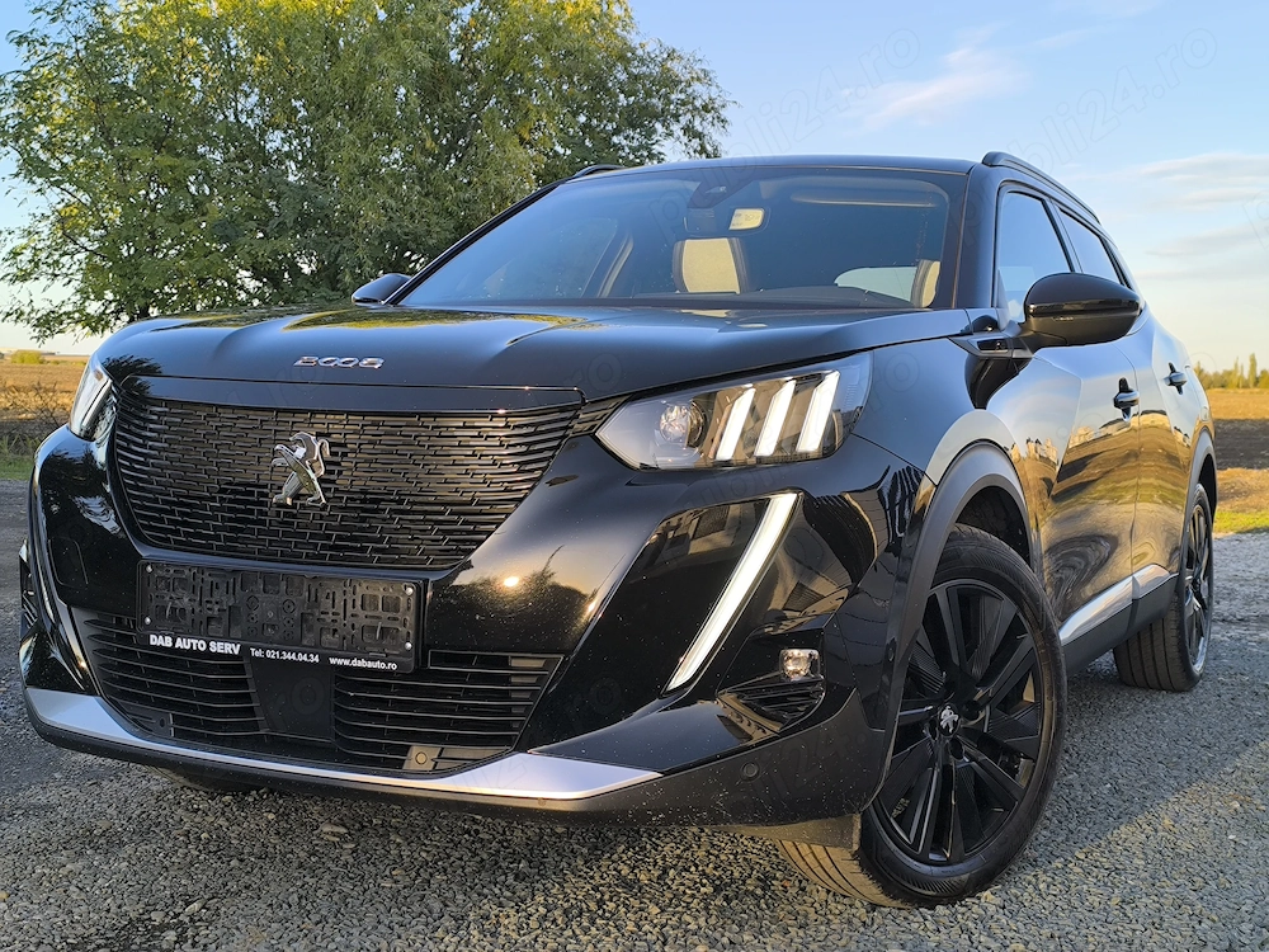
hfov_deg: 41.2
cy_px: 476
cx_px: 634
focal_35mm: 46
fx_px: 1686
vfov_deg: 31.5
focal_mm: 6.14
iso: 50
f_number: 1.65
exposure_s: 1/295
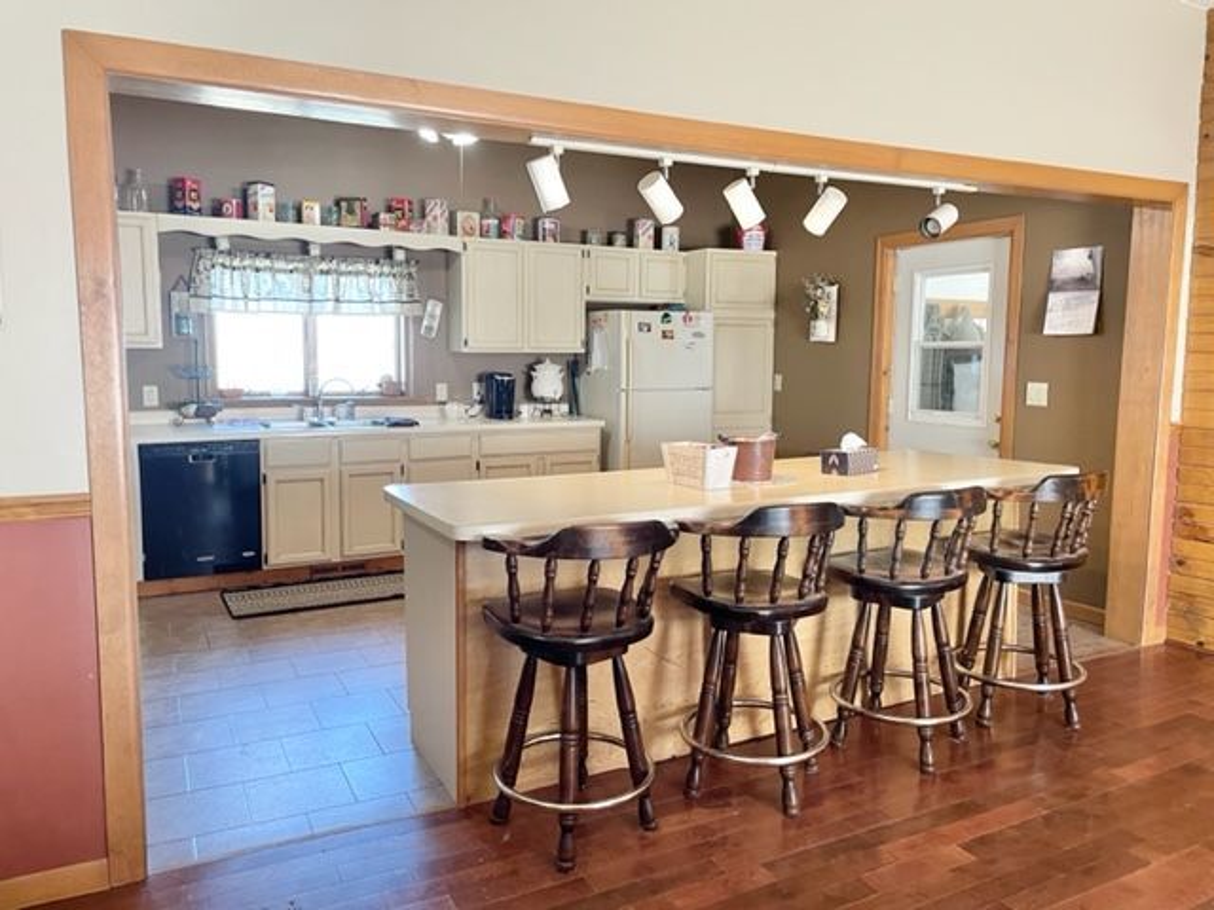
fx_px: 912
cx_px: 607
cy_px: 455
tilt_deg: -5.1
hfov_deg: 67.3
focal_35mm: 26
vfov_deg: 53.1
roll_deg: -0.2
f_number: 1.6
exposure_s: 1/60
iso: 125
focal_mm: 4.2
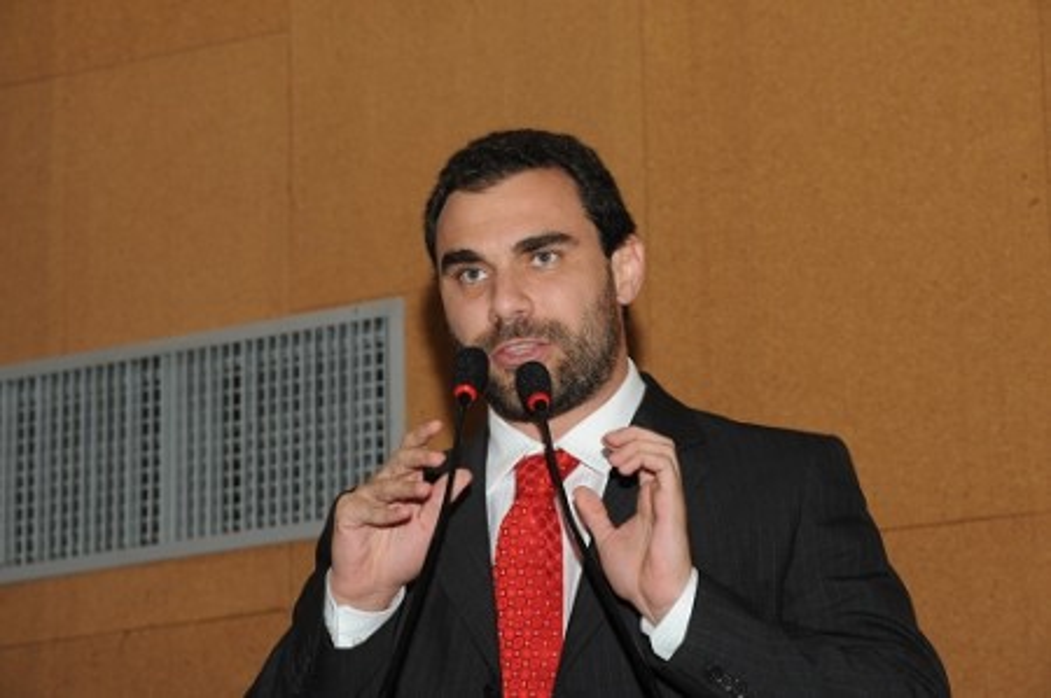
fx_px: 3383
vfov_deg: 11.8
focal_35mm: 116
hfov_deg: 17.7
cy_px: 349
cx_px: 526
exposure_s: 1/250
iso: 2000
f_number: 10
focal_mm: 116
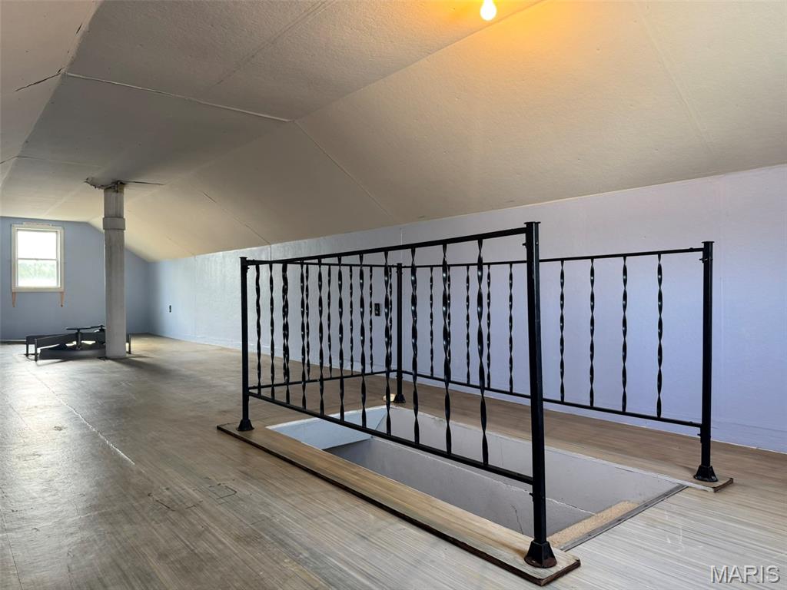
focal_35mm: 24
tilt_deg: +0.1
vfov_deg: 56.8
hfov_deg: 71.6
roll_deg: -0.4
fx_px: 546
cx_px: 394
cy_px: 295
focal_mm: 6.76
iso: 125
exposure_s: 1/60
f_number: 1.78
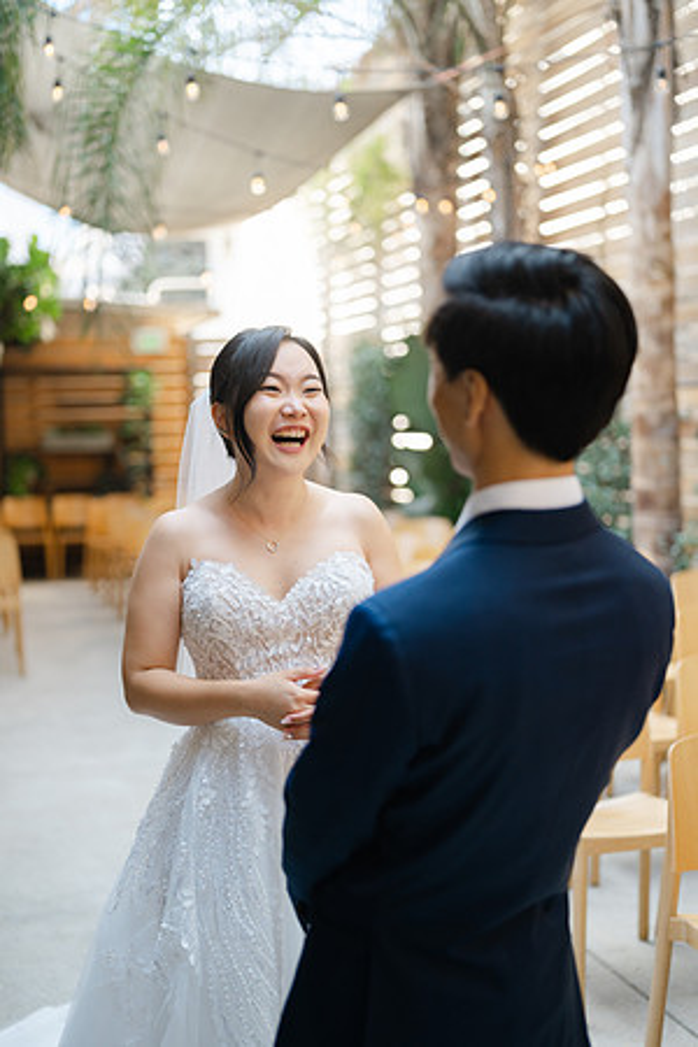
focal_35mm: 50
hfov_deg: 27.0
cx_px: 349
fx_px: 1454
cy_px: 524
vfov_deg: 39.6
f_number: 1.8
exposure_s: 1/200
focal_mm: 50
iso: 125
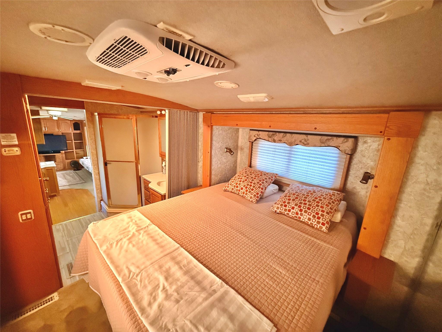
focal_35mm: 14
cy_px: 166
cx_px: 221
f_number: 2.2
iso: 1250
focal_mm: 2.22
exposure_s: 1/60
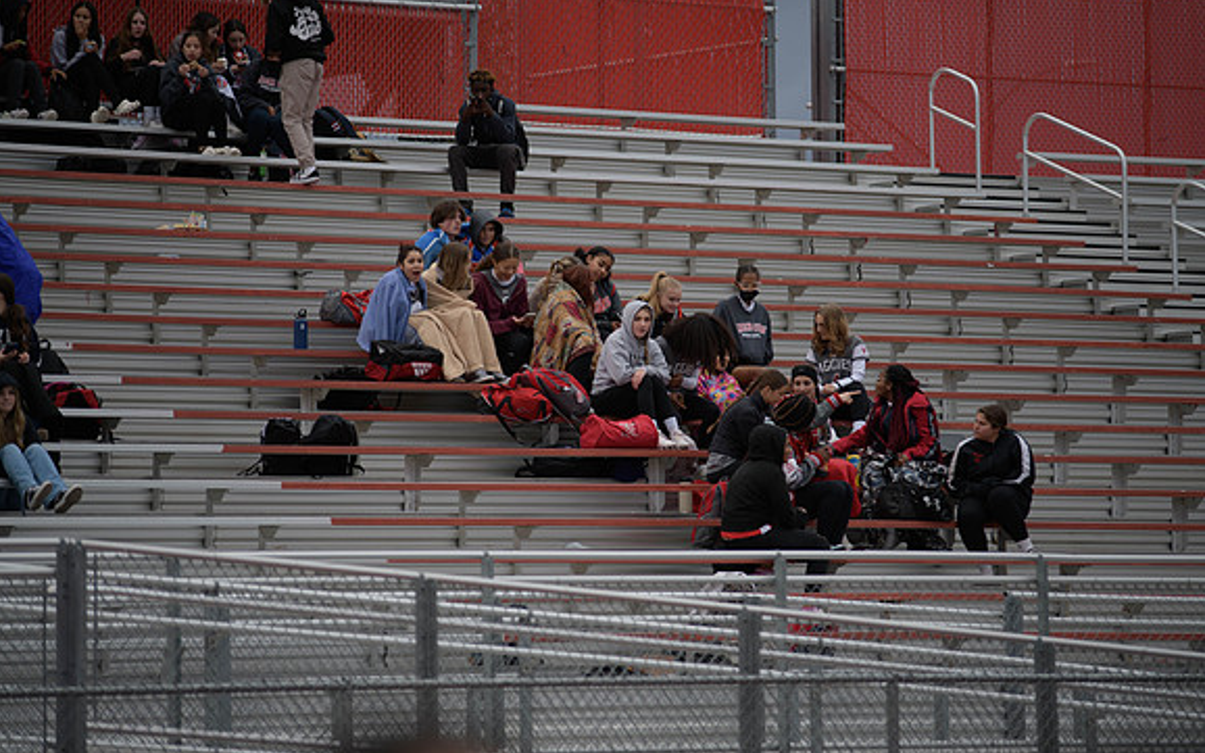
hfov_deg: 12.0
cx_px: 602
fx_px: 5713
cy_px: 393
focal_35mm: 174
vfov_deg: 7.5
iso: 110
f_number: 2.8
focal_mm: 170
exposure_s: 1/200
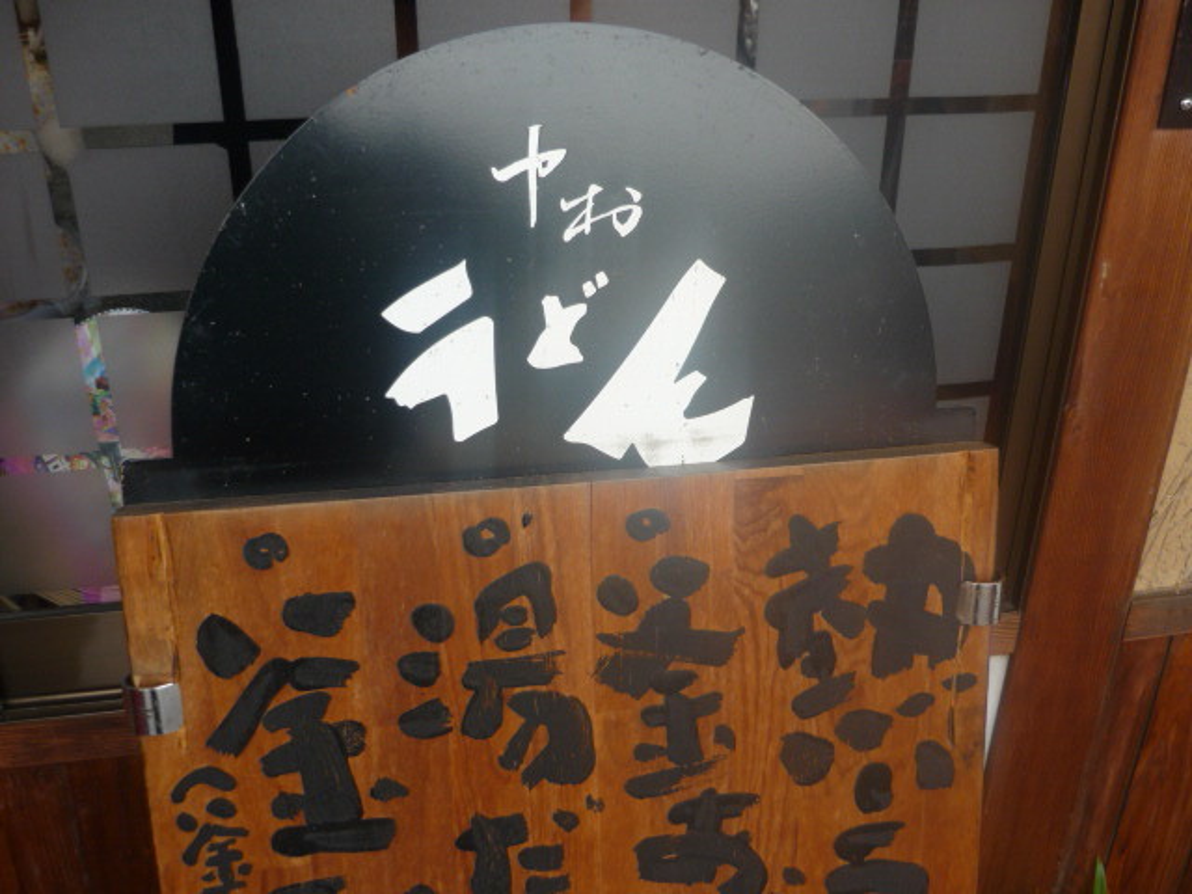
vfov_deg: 42.9
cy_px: 447
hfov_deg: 55.4
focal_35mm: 33
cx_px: 596
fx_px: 1136
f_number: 2.8
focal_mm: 5.5
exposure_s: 1/125
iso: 100
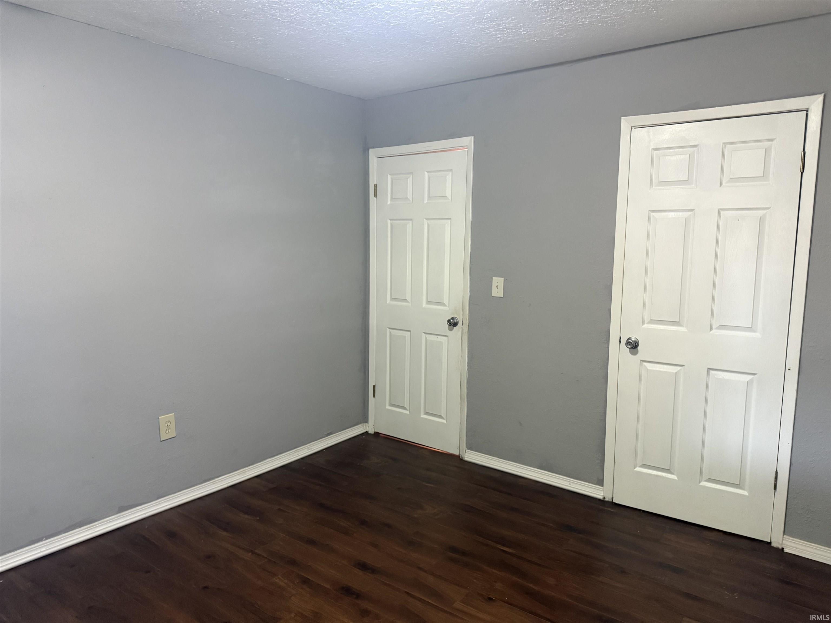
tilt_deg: -6.2
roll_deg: -0.7
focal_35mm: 24
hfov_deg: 71.6
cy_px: 312
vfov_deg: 56.8
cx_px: 416
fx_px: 576
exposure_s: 1/60
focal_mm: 6.76
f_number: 1.78
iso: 640
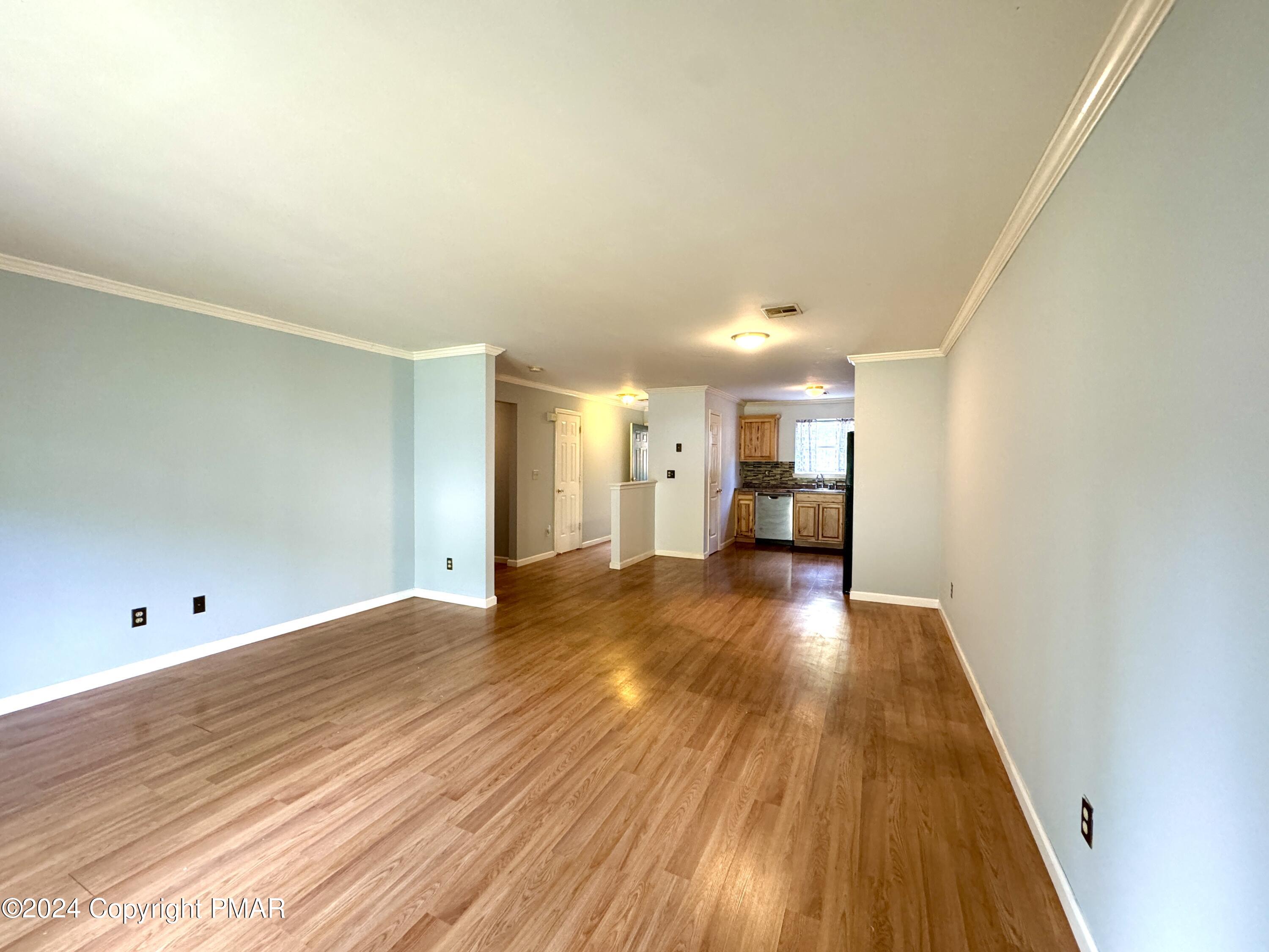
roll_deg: -0.7
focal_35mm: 14
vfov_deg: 85.7
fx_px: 513
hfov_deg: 102.1
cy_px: 476
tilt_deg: -2.5
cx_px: 634
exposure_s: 1/60
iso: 320
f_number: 2.2
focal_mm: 2.22
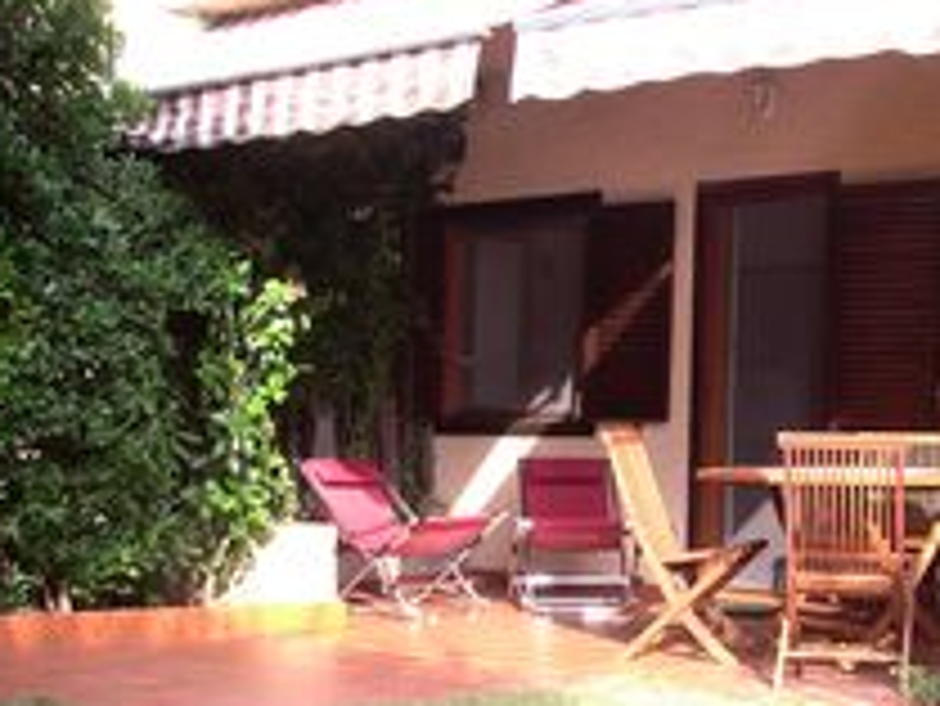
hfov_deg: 28.6
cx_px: 697
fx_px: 1820
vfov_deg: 21.8
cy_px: 504
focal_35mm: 67
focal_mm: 6
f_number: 2.8
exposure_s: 1/125
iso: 50
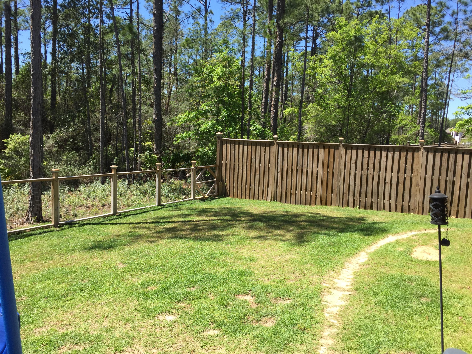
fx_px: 395
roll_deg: -2.0
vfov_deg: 48.2
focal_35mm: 29
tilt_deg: -6.6
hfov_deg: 61.7
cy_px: 177
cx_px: 236
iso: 32
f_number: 2.2
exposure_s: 1/898
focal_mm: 4.15
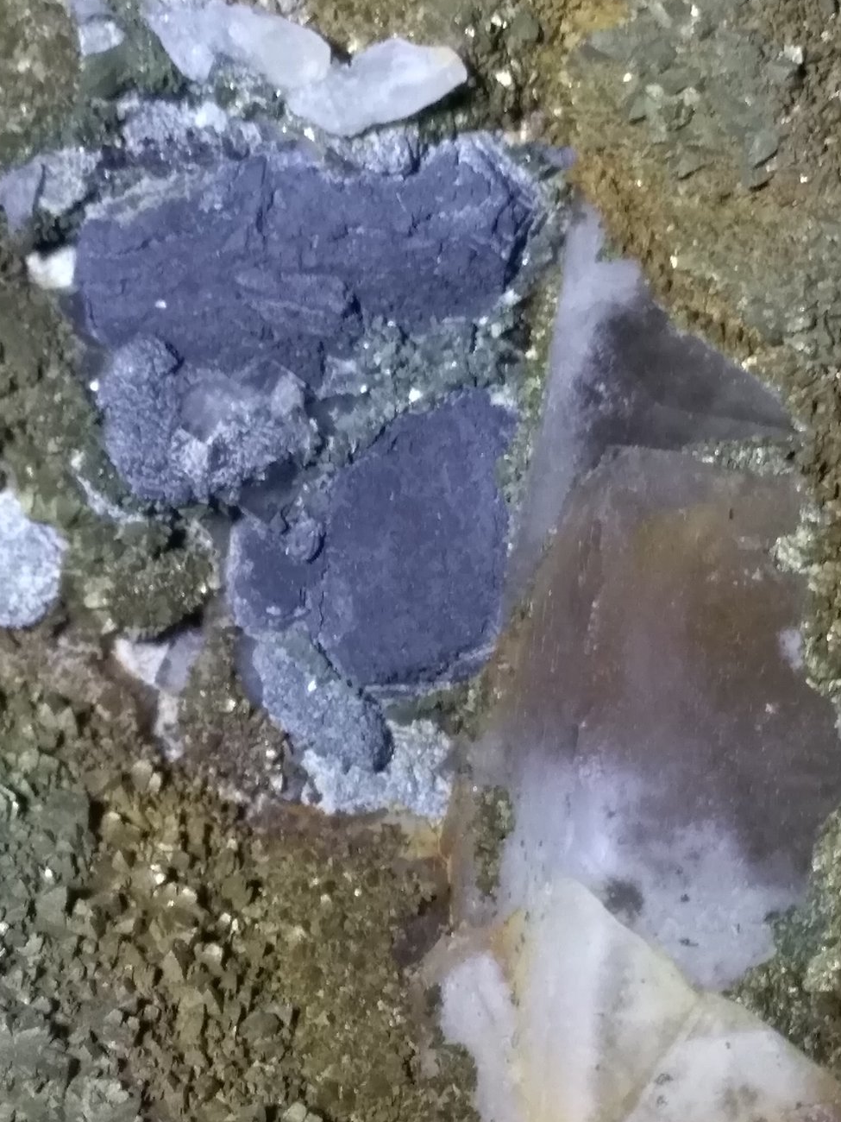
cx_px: 373
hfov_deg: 44.1
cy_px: 515
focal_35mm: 32
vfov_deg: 56.7
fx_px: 1037
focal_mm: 3.54
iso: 453
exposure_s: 1/30
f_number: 2
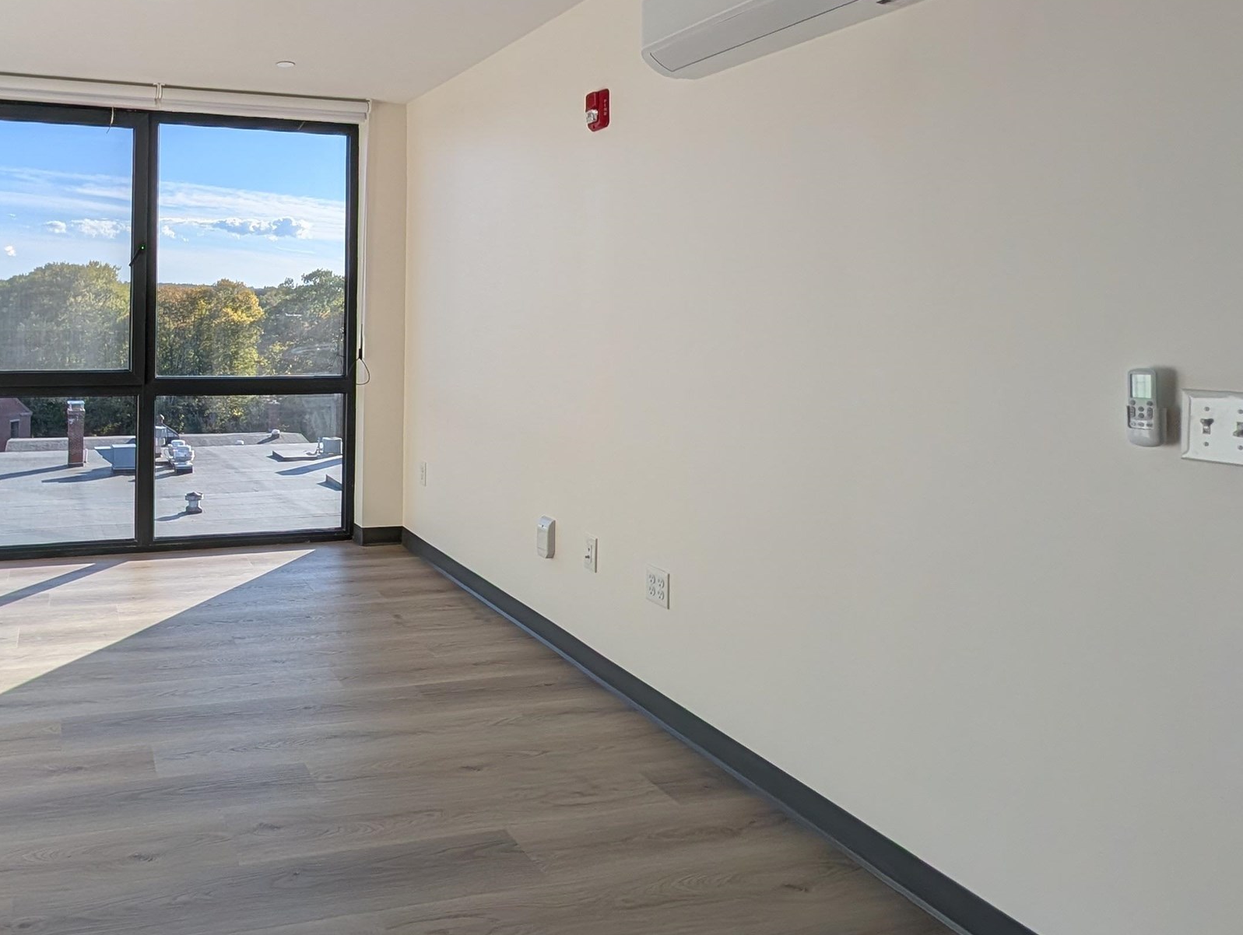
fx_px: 827
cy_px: 313
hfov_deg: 68.4
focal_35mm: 23
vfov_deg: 57.7
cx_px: 292
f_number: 1.7
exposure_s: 1/2342
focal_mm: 2.02
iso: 59
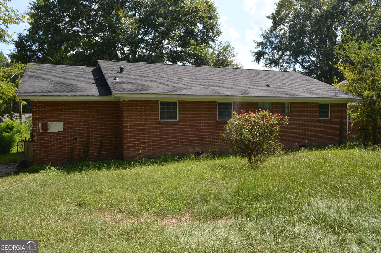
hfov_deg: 67.5
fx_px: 285
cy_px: 126
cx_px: 190
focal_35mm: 27
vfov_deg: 47.7
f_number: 8
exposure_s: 1/250
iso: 180
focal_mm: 18
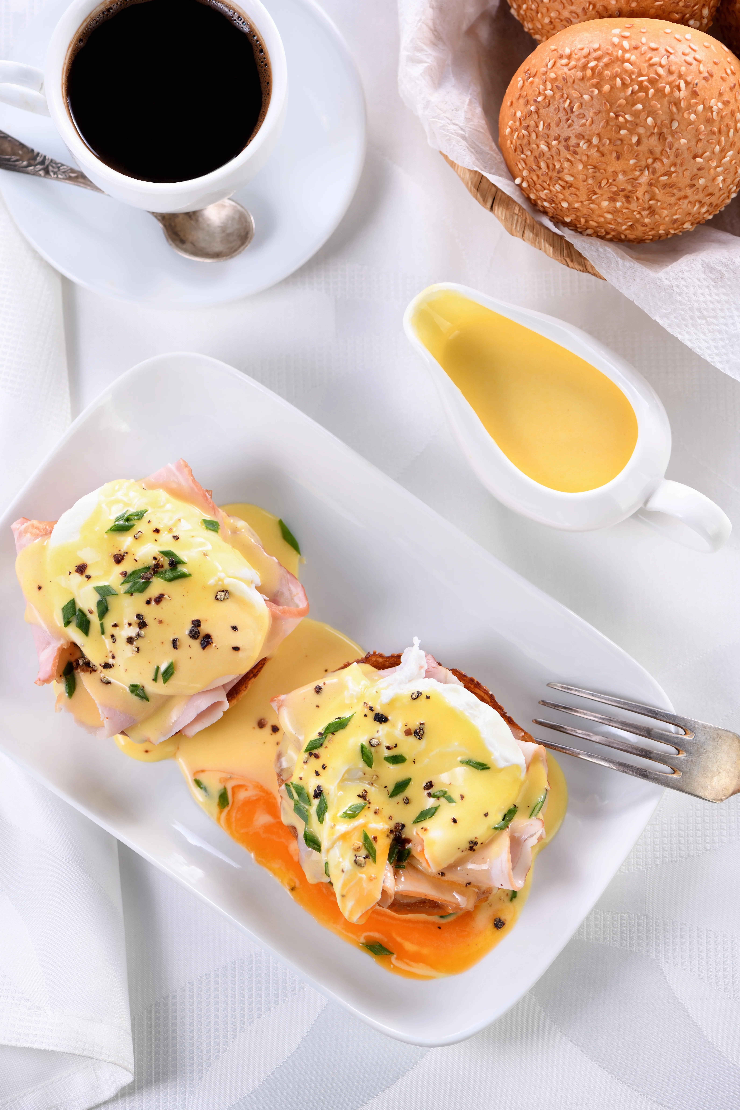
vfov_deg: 19.5
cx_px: 370
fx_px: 3237
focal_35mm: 105
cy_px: 555
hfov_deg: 13.0
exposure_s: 1/60
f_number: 8
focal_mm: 105
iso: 64
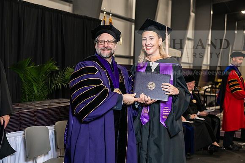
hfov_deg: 28.8
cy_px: 82
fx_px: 476
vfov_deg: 19.5
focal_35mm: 70
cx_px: 122
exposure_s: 1/200
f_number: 5
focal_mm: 70
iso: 2000
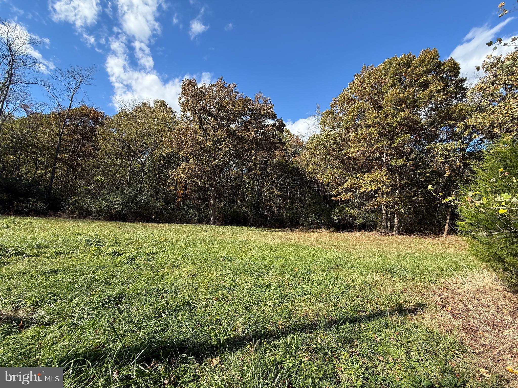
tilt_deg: +5.4
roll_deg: -2.7
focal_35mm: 14
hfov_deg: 102.1
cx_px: 259
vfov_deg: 85.7
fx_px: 209
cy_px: 194
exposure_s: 1/955
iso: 64
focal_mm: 2.22
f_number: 2.2
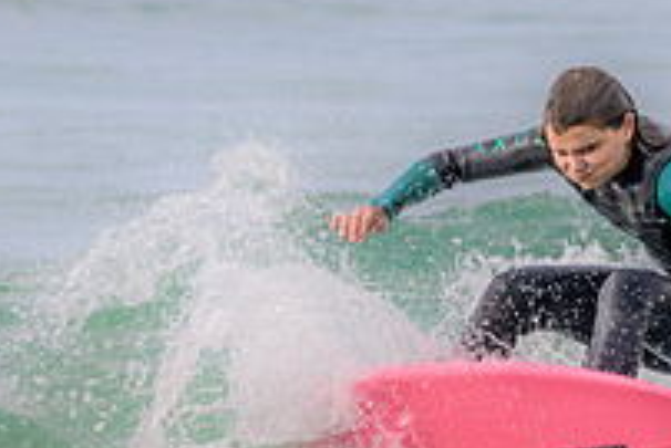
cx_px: 670
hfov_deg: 1.1
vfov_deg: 0.7
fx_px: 35364
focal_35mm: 1896
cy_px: 384
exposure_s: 1/2000
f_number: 10
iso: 1600
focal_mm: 500
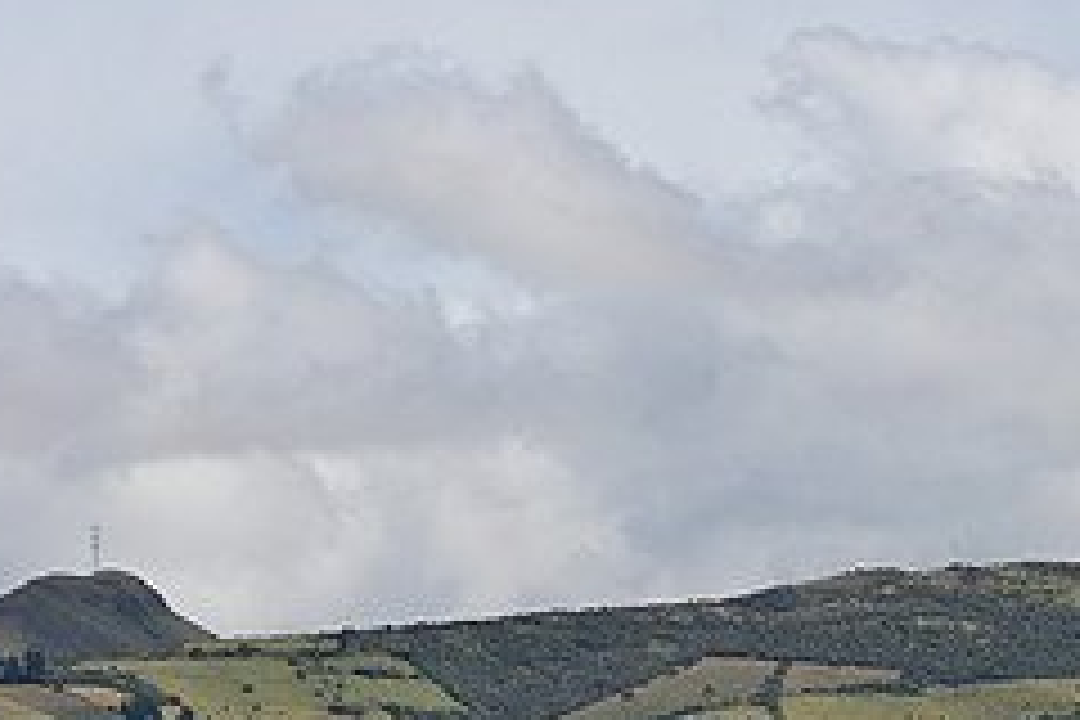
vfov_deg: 6.6
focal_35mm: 208
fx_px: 6240
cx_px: 806
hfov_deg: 9.9
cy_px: 742
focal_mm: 86
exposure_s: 1/1250
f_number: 9
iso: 200
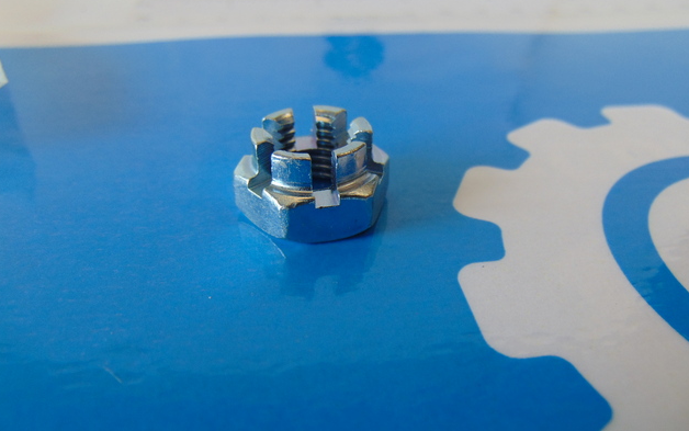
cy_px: 212
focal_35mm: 27
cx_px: 343
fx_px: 507
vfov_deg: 46.1
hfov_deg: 68.4
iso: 80
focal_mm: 4.5
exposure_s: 1/160
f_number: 3
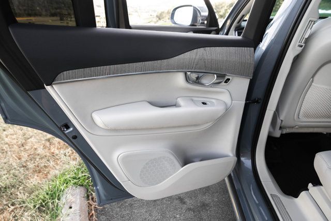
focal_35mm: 24
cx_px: 166
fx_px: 221
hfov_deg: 73.7
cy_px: 110
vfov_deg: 53.2
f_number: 6.3
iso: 1000
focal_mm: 24
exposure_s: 1/200
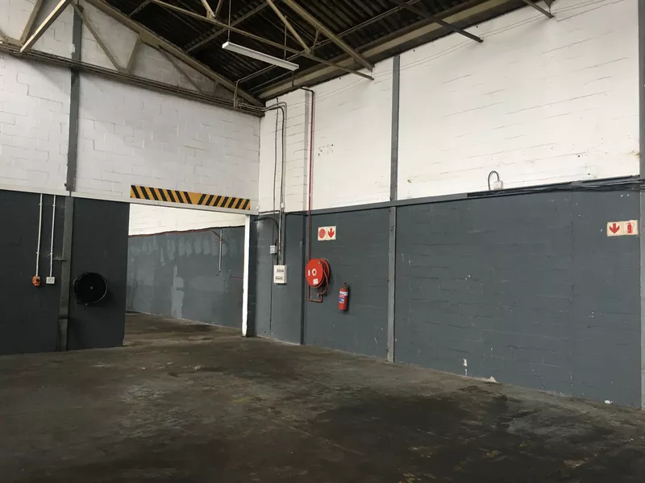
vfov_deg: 48.2
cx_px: 322
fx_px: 540
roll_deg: -2.8
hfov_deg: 61.7
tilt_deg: +4.9
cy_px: 242
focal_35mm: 29
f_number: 2.2
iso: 50
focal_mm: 4.15
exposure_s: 1/33
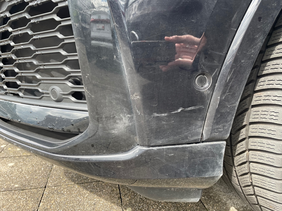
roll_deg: -2.3
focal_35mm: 26
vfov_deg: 53.1
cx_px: 141
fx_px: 212
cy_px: 106
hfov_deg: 67.3
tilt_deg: -12.4
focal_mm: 4.2
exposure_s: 1/158
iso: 32
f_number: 1.6
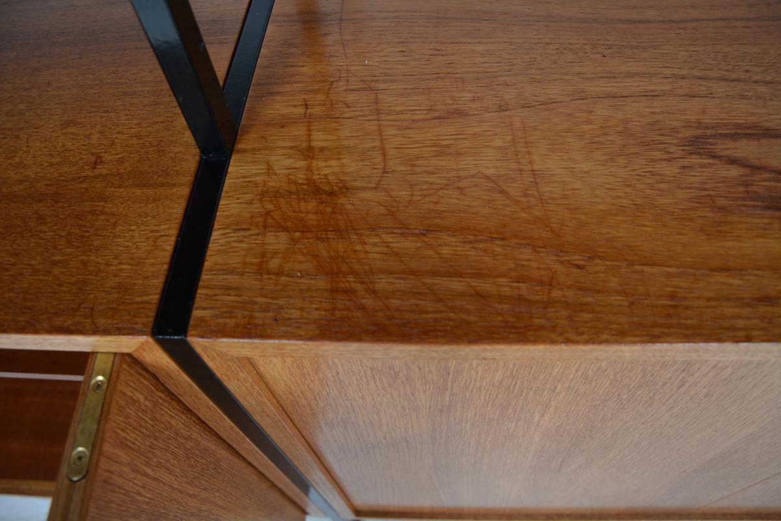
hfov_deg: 67.4
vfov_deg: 47.9
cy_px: 260
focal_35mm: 27
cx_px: 390
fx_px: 586
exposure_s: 1/125
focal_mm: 18
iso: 250
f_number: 4.5
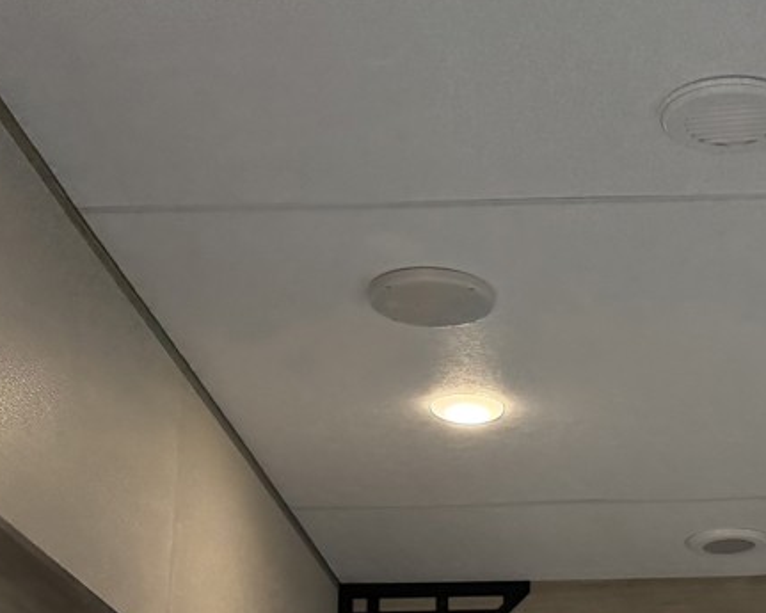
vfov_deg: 17.1
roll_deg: +0.0
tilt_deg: +12.3
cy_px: 672
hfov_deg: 21.6
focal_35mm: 87
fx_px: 1973
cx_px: 656
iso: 320
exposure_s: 1/154
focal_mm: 6.76
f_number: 1.78
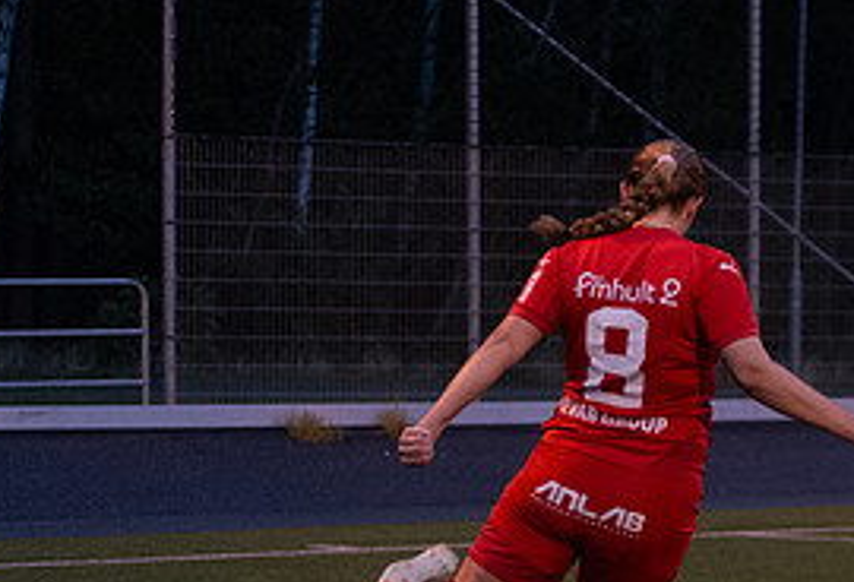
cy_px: 335
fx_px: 4347
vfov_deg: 7.7
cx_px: 719
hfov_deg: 11.2
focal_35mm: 182
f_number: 3.2
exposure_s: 1/640
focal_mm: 70
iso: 8000
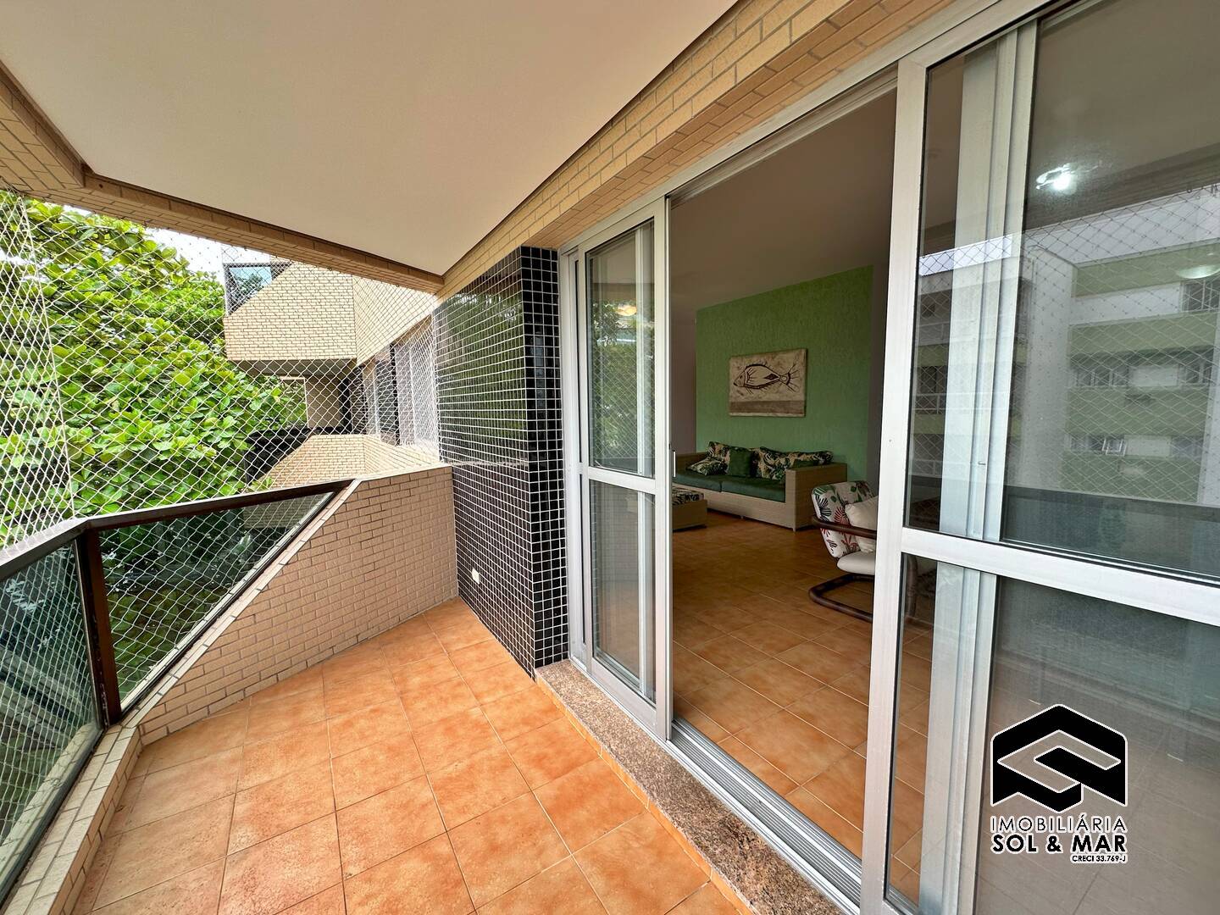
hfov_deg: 102.1
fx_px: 493
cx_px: 610
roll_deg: +1.1
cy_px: 458
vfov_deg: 85.7
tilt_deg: -6.0
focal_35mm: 14
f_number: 2.2
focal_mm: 2.22
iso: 40
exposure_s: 1/108
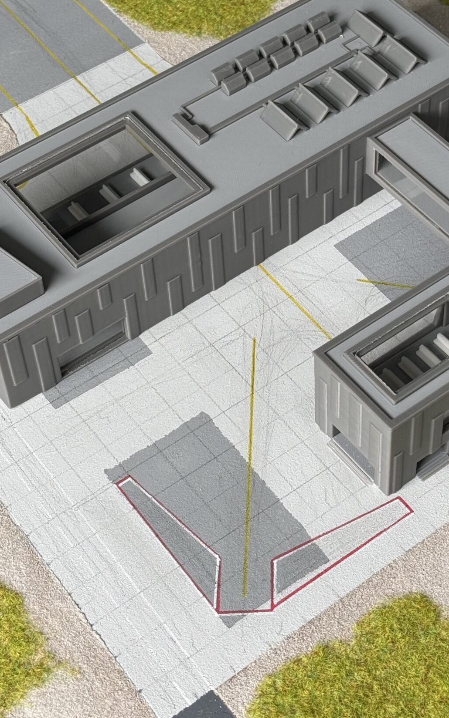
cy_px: 266
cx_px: 283
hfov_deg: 16.5
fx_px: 1547
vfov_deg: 26.1
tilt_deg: -48.6
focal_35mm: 79
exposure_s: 1/74
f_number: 1.78
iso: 100
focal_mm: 6.76
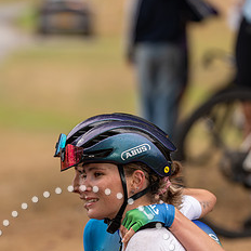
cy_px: 195
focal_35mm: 330
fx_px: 2707
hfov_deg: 5.3
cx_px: 102
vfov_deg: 5.3
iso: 250
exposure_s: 1/1000
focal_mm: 200
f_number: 3.5
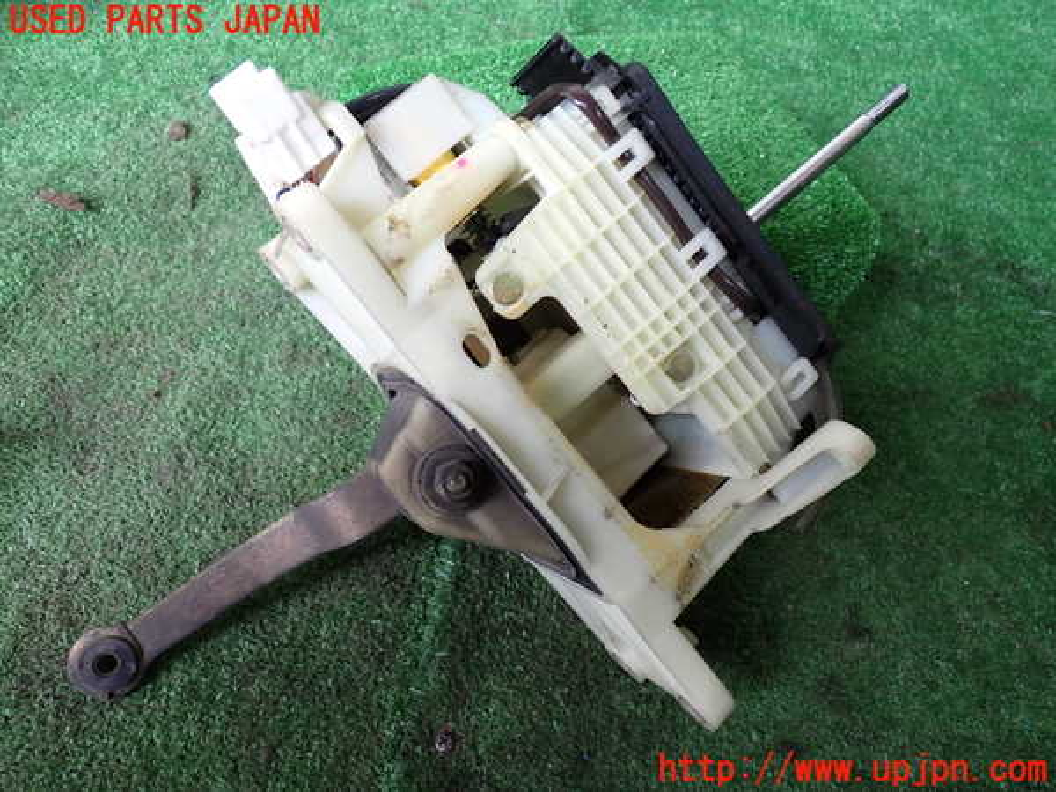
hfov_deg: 60.0
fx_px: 915
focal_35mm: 30
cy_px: 396
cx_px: 528
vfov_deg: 46.8
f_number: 2.3
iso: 200
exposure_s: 1/100
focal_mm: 5.4
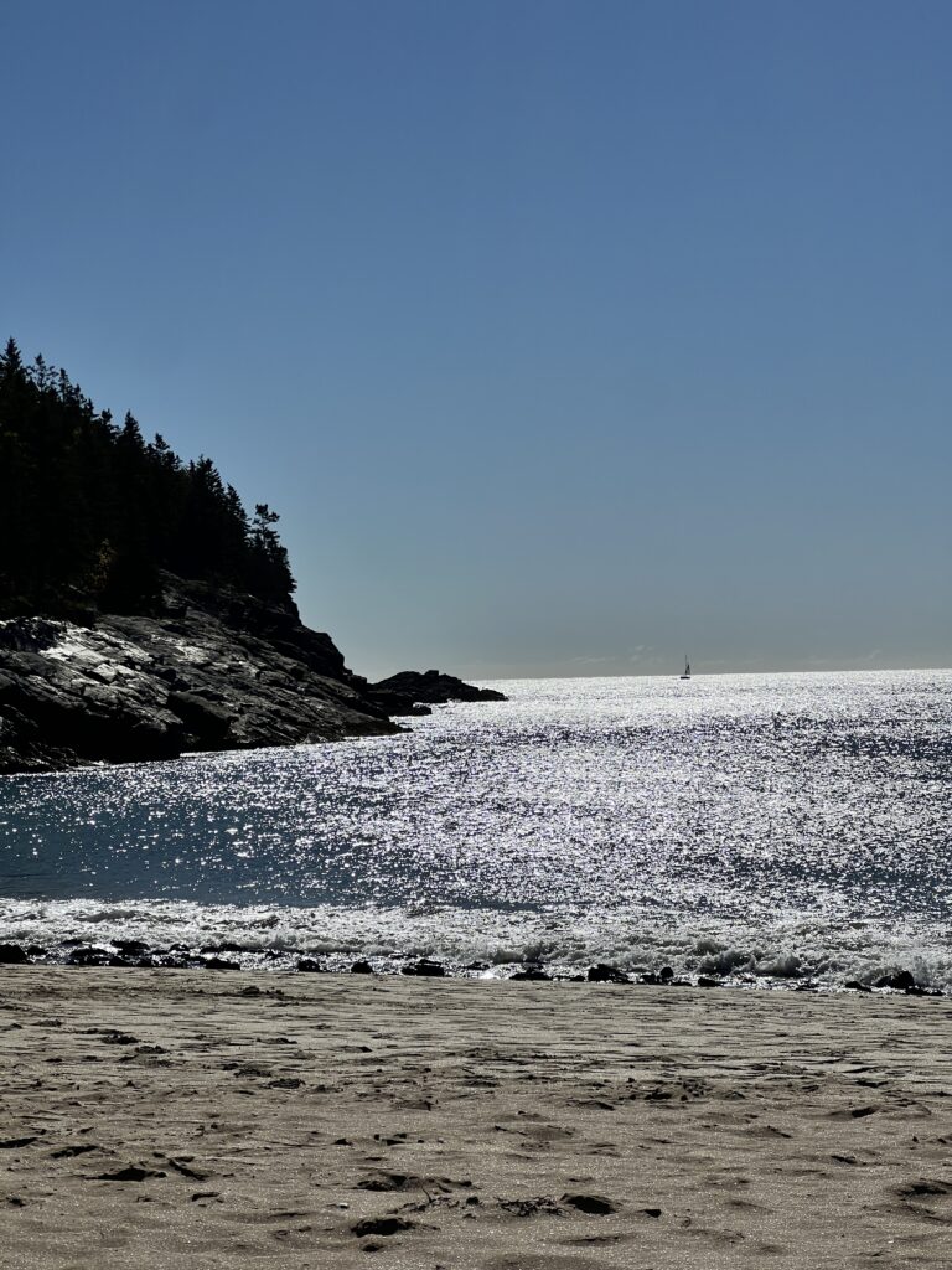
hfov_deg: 19.1
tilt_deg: +1.5
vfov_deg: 25.3
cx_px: 476
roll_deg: -0.8
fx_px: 2824
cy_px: 635
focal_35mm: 77
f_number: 2.8
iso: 25
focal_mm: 9
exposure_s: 1/4065
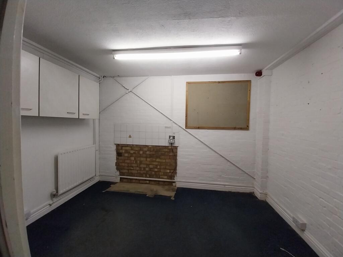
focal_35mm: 13
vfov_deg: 89.9
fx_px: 129
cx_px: 172
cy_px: 128
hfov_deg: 106.2
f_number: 2.2
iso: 250
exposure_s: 1/50.1
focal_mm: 1.13
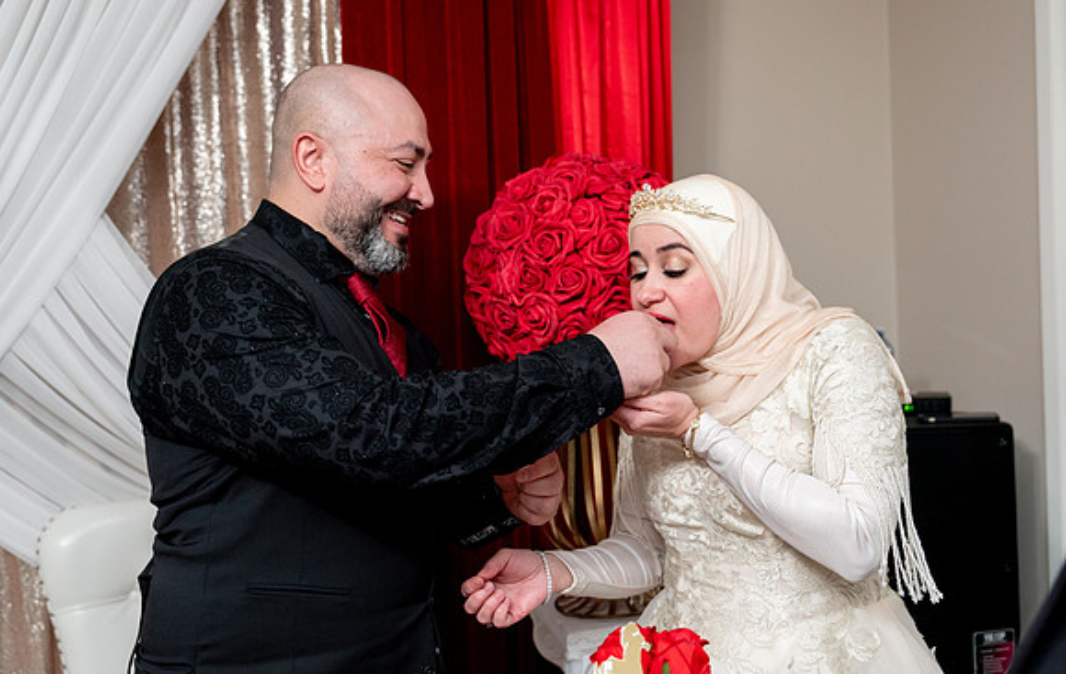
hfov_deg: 53.4
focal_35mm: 36
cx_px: 577
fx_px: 1058
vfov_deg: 35.3
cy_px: 289
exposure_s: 1/160
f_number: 2.8
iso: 1600
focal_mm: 33
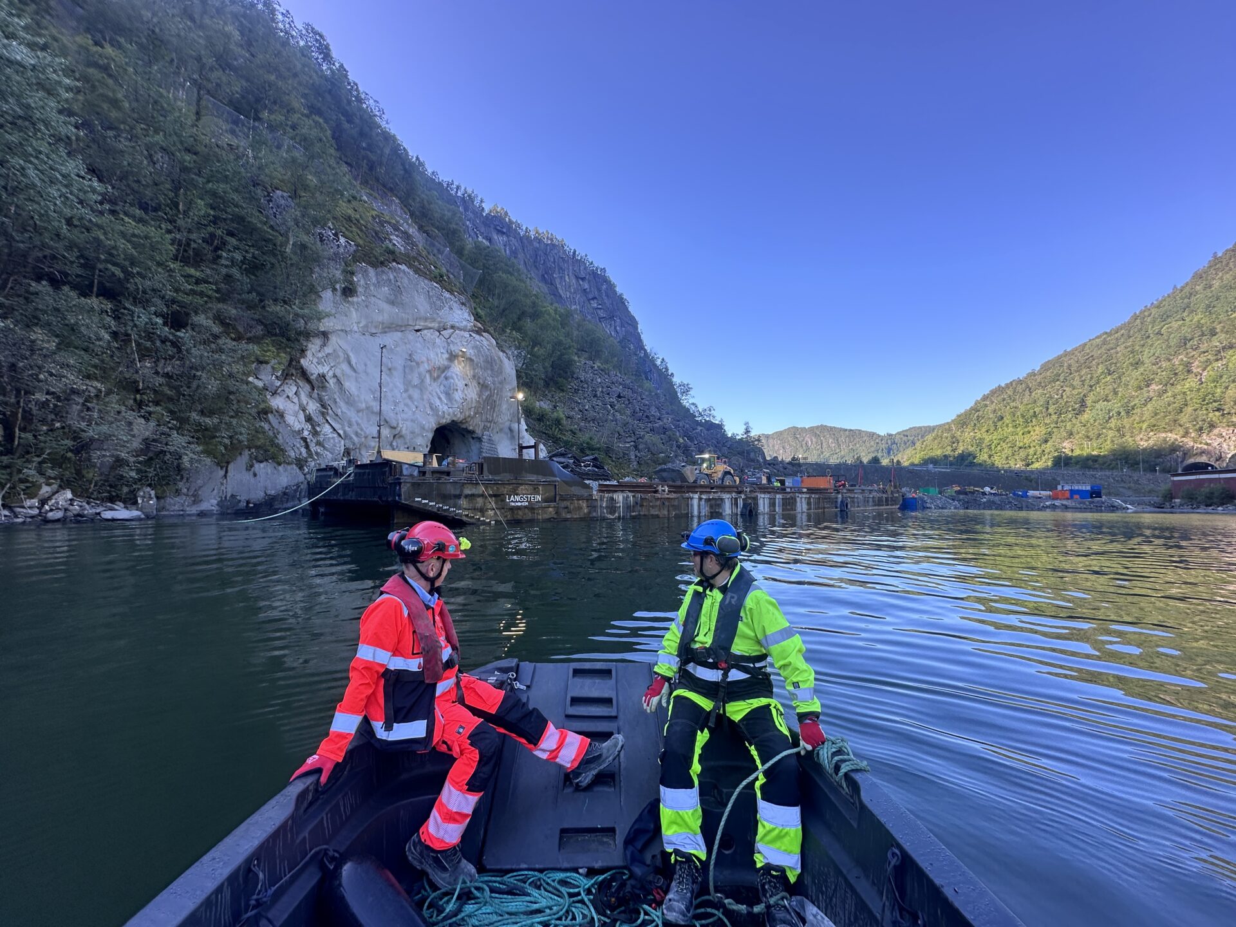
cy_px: 464
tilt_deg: +2.1
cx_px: 618
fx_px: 500
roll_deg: -0.6
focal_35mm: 14
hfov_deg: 102.1
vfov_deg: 85.7
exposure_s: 1/226
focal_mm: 2.22
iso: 40
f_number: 2.2
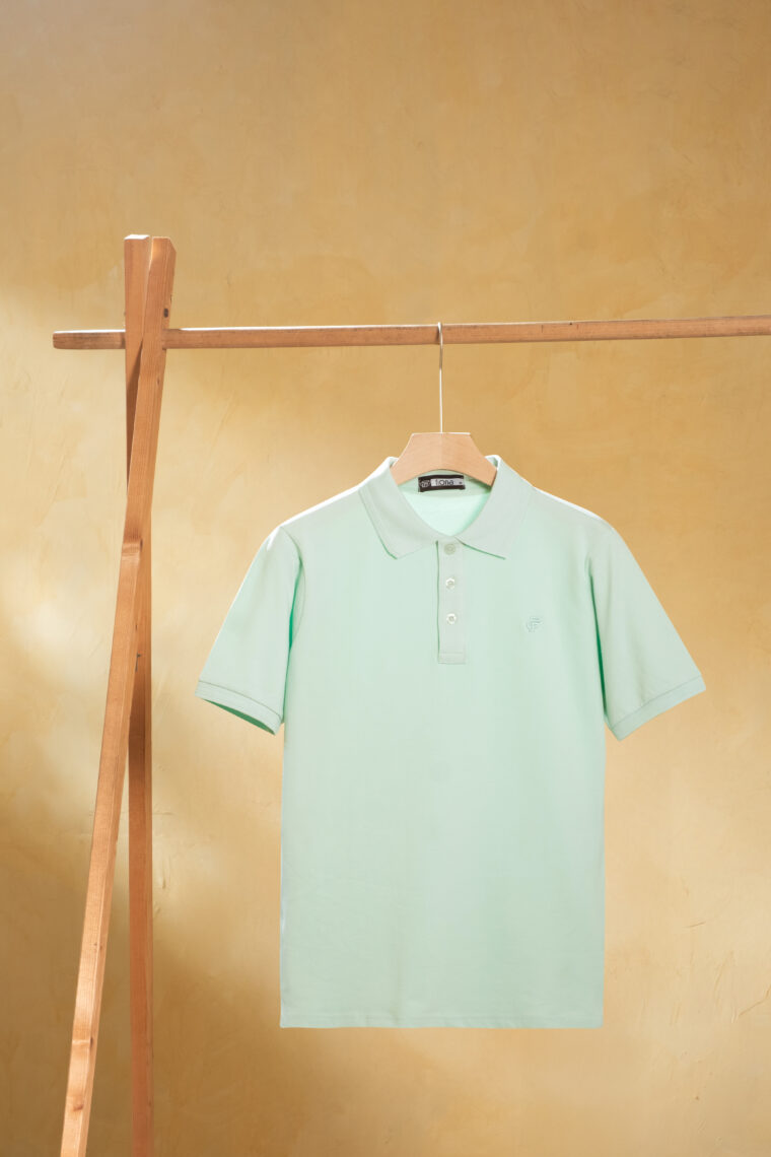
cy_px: 578
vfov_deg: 24.5
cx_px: 386
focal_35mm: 83
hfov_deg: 16.5
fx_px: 2666
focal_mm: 55
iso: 500
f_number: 9
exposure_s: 1/50
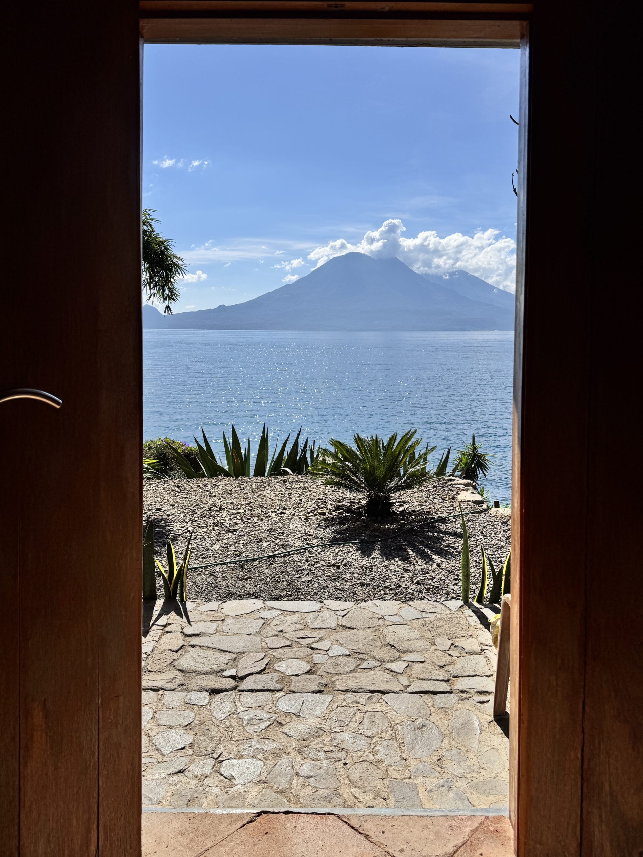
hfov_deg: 56.8
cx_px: 322
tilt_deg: -8.7
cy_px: 428
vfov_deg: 71.6
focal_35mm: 24
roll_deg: -1.3
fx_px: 594
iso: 50
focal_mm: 6.76
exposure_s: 1/12346
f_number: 1.78
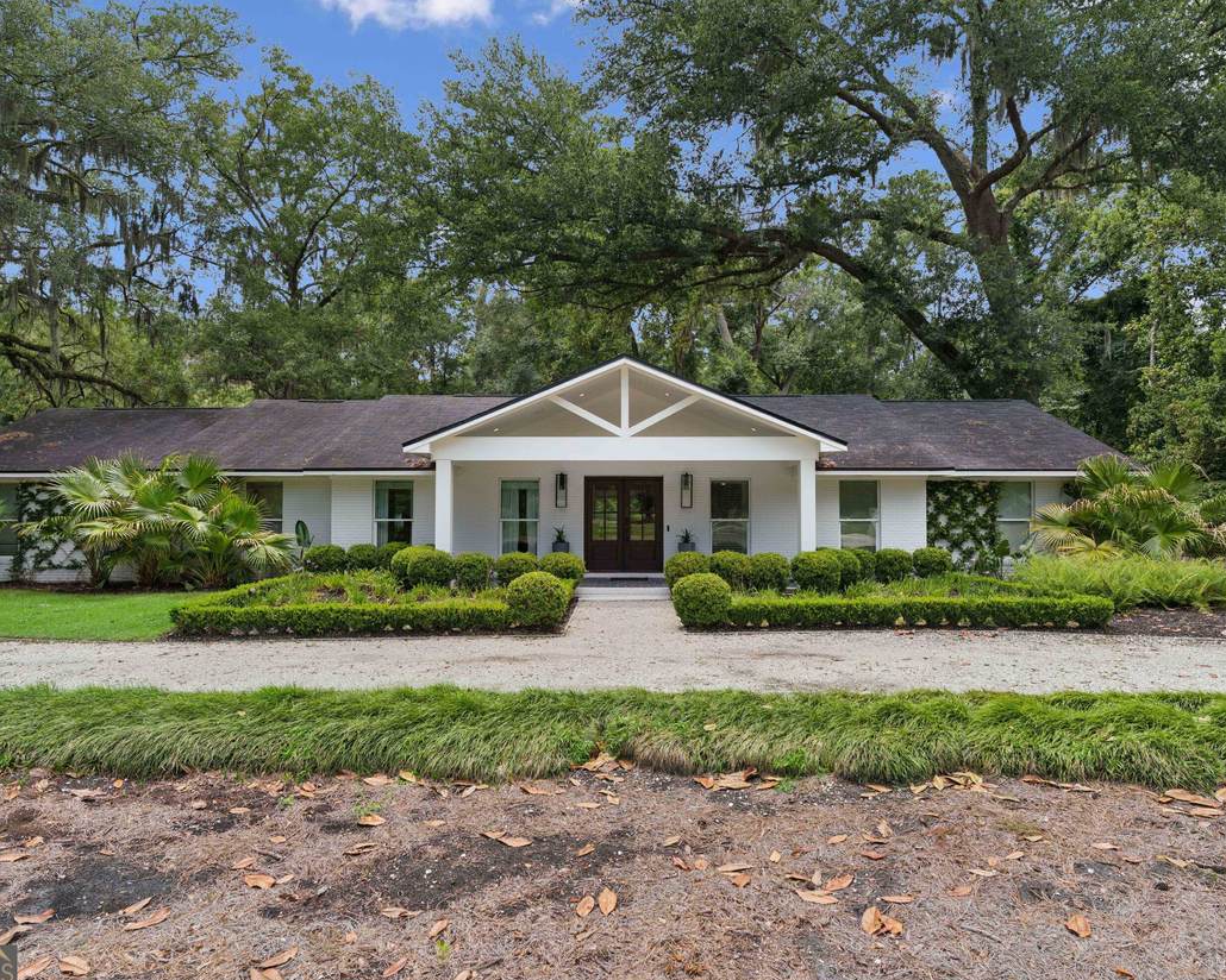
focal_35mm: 21
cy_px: 488
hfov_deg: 77.6
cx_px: 627
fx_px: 762
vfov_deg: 65.5
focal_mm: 18
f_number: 8
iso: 250
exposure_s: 1/250
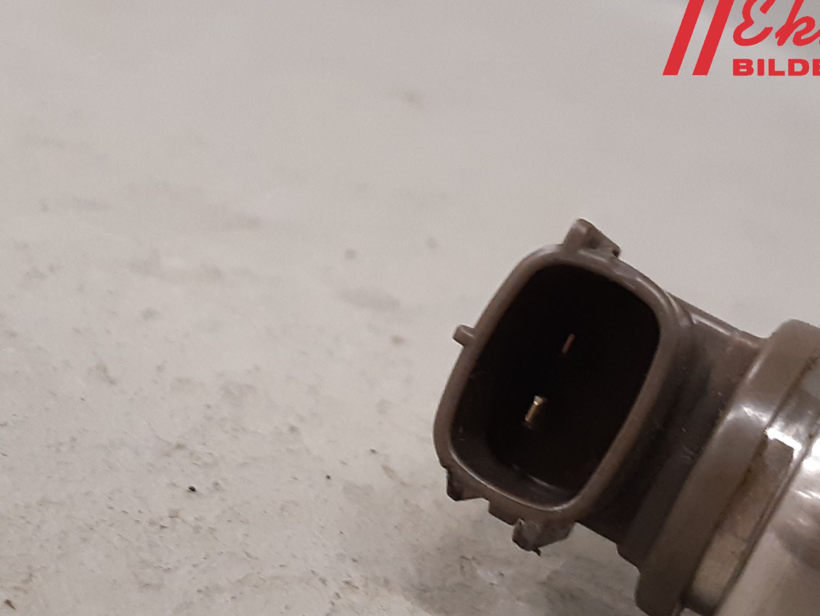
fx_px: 806
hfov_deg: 53.9
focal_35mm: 34
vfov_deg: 41.5
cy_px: 390
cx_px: 448
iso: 200
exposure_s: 1/50
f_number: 1.7
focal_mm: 3.93
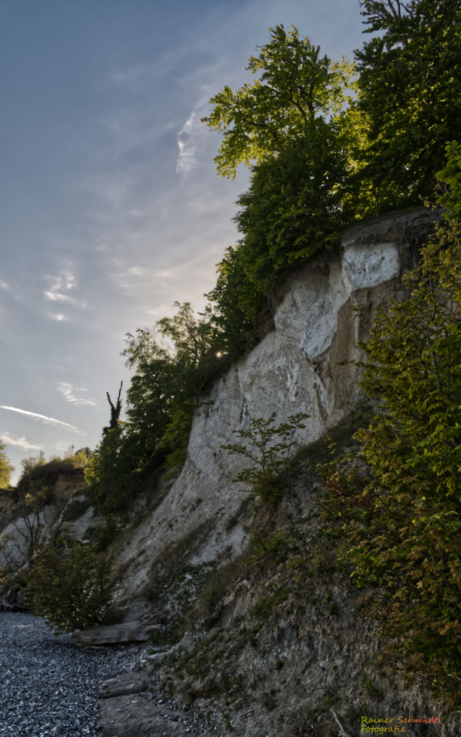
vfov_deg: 72.5
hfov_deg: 49.2
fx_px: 502
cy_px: 376
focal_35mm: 25
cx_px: 212
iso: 110
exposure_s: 1/100
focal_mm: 24
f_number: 8
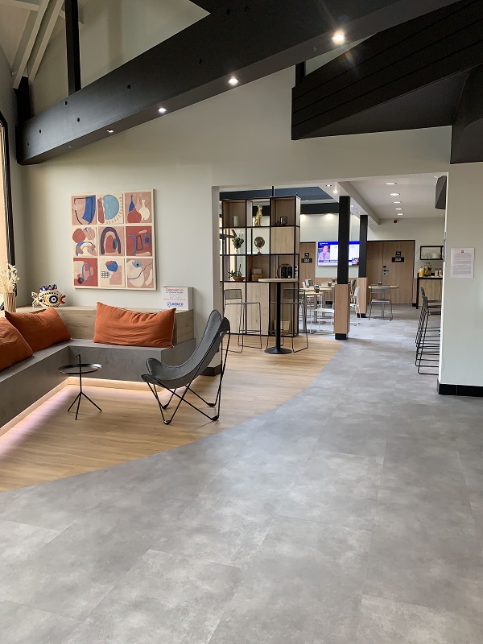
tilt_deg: -6.9
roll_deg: -0.1
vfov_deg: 67.3
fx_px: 484
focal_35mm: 26
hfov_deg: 53.1
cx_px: 242
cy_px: 322
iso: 64
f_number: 1.8
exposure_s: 1/46
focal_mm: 4.25
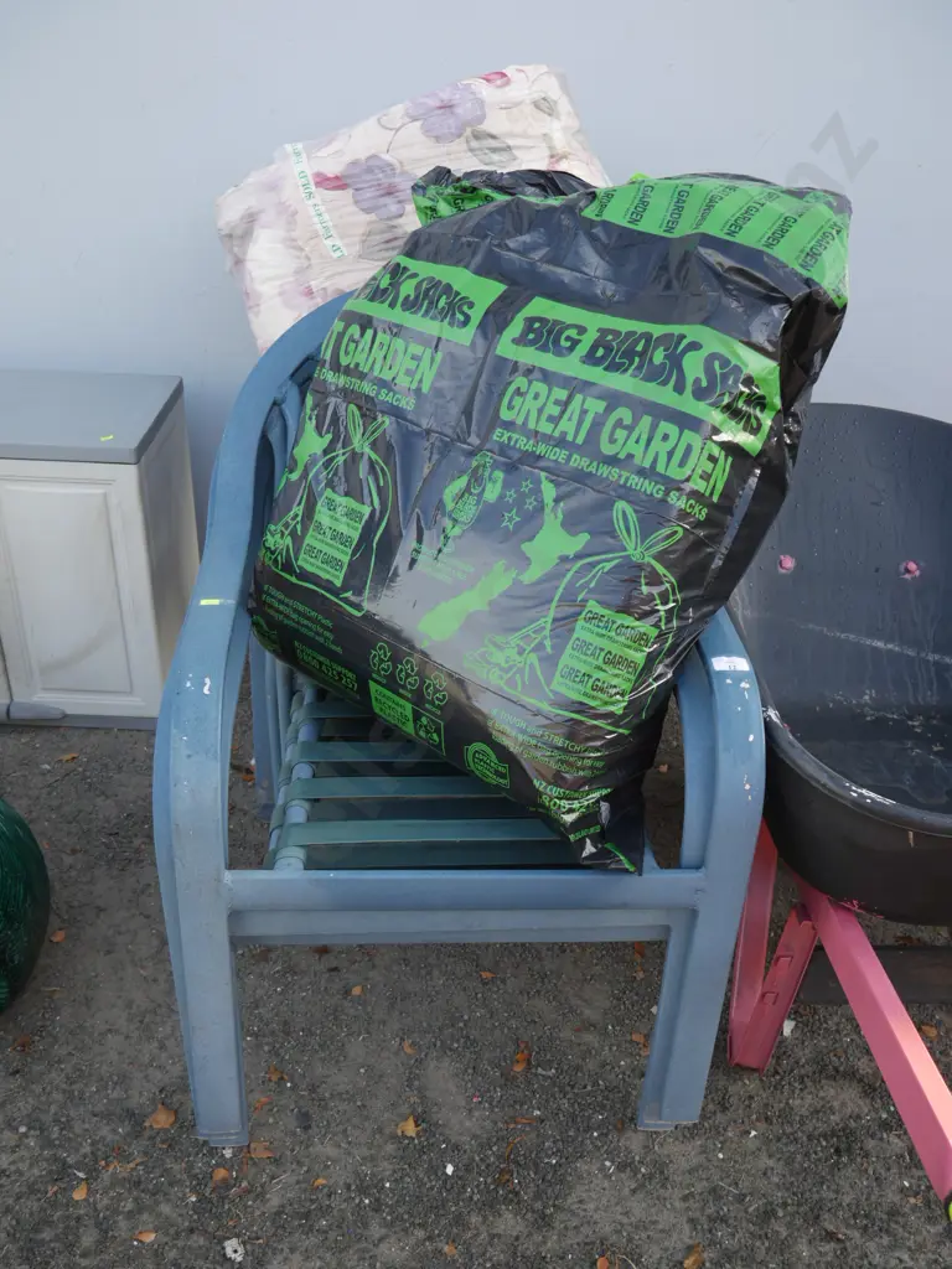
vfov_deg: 56.8
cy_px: 634
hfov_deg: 44.2
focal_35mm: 32
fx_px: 1173
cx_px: 476
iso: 200
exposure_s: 1/125
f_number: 3.6
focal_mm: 16
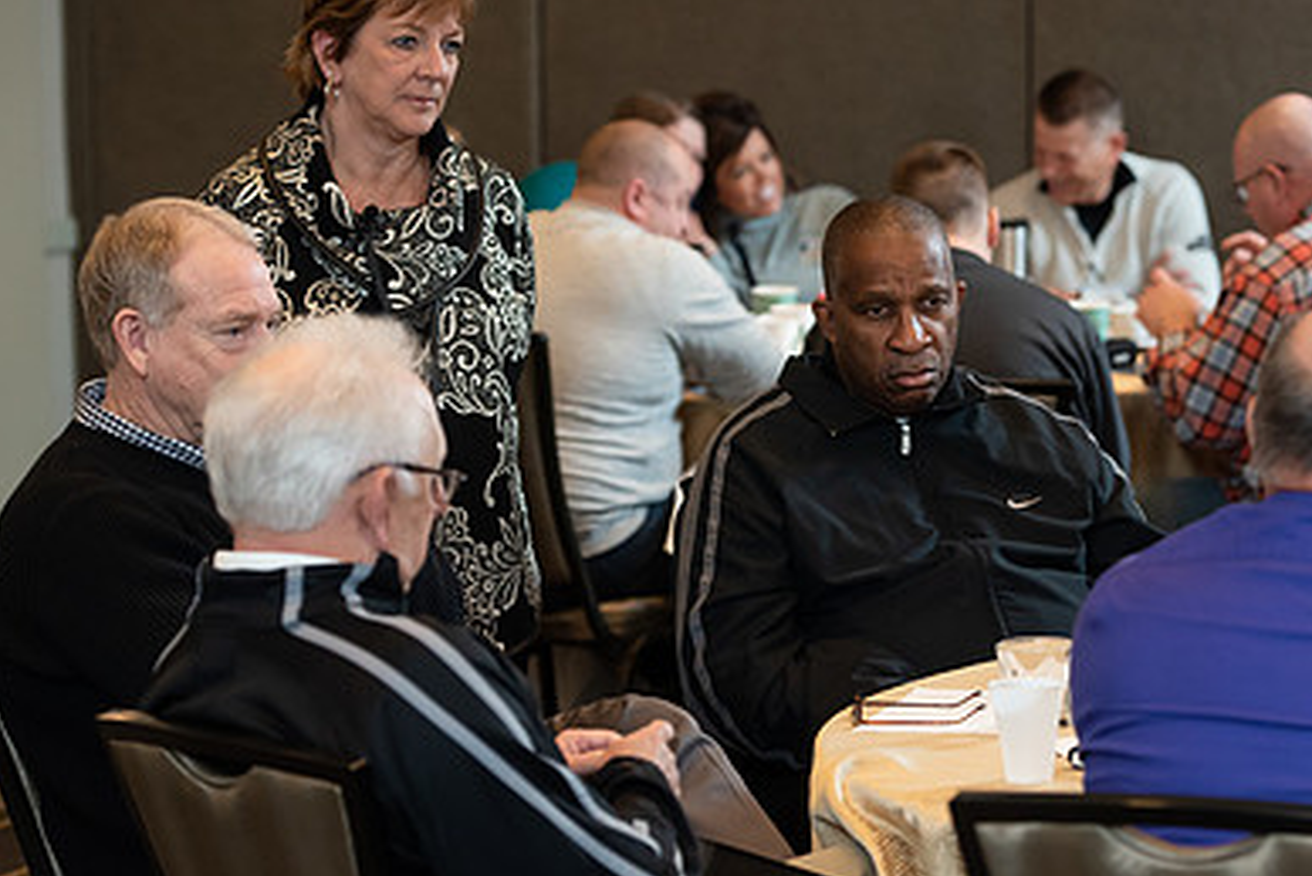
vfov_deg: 9.7
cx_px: 913
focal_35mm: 142
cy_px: 428
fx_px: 5177
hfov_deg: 14.4
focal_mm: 95
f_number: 4
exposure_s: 1/160
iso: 1250
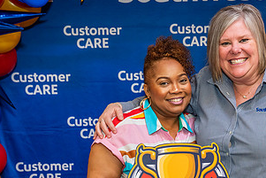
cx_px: 210
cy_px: 130
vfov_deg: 17.7
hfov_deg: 25.9
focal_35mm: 77
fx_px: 569
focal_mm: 40
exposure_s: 1/160
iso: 1250
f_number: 4
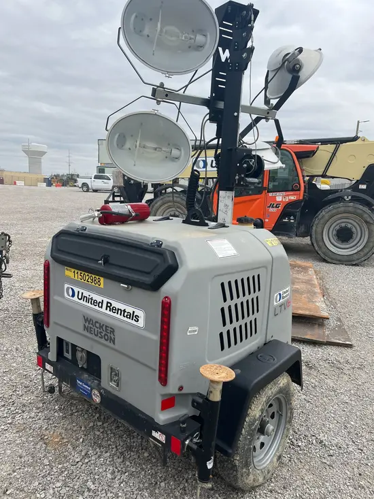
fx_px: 374
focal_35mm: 26
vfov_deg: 67.3
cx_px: 187
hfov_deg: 53.1
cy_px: 250
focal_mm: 5.1
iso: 50
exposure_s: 1/1536
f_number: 1.6
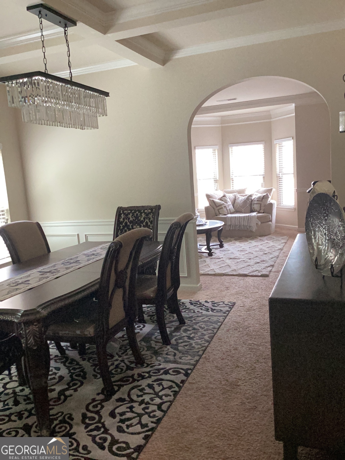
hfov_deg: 45.4
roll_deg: +3.3
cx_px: 172
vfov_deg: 58.4
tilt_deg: -9.4
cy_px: 230
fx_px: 412
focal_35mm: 31
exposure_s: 1/60
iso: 250
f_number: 2.4
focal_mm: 3.3
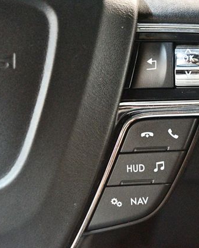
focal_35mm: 77
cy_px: 124
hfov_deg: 19.6
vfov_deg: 24.7
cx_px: 177
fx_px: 567
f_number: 5
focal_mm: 36
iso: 12800
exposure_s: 1/20
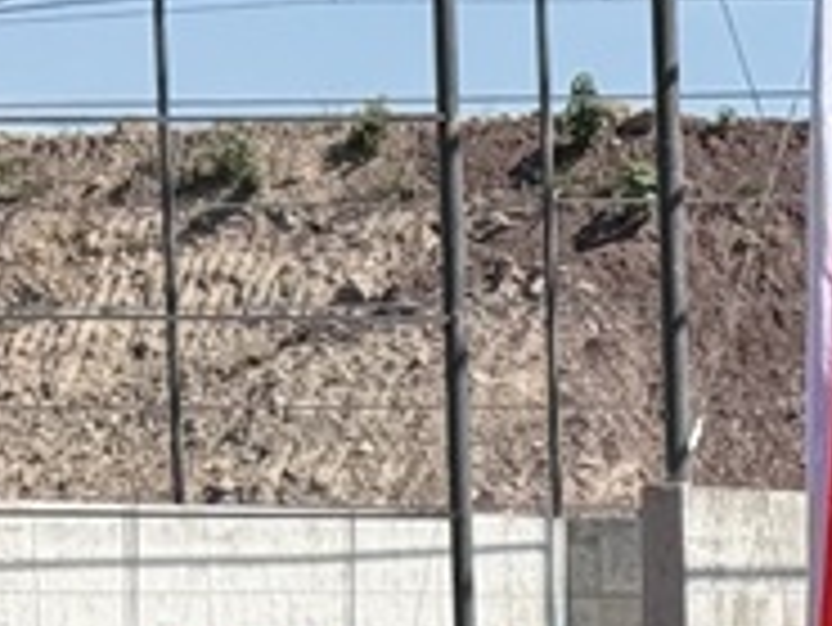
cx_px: 1529
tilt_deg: -8.2
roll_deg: -0.5
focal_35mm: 259
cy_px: 1441
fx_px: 6229
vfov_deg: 5.6
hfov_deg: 7.4
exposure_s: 1/4587
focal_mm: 6.76
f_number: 1.78
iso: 64
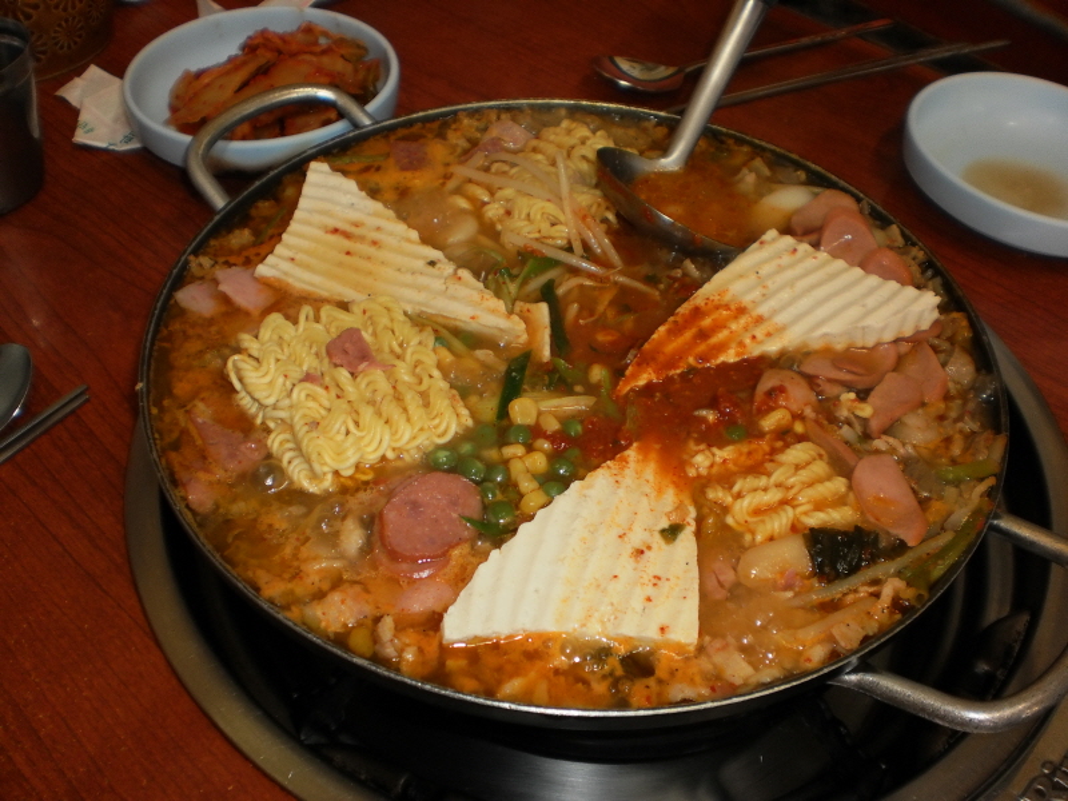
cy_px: 400
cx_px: 534
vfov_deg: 39.7
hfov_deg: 51.4
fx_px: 1111
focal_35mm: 36
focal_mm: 6.3
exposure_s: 1/30
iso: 100
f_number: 3.1
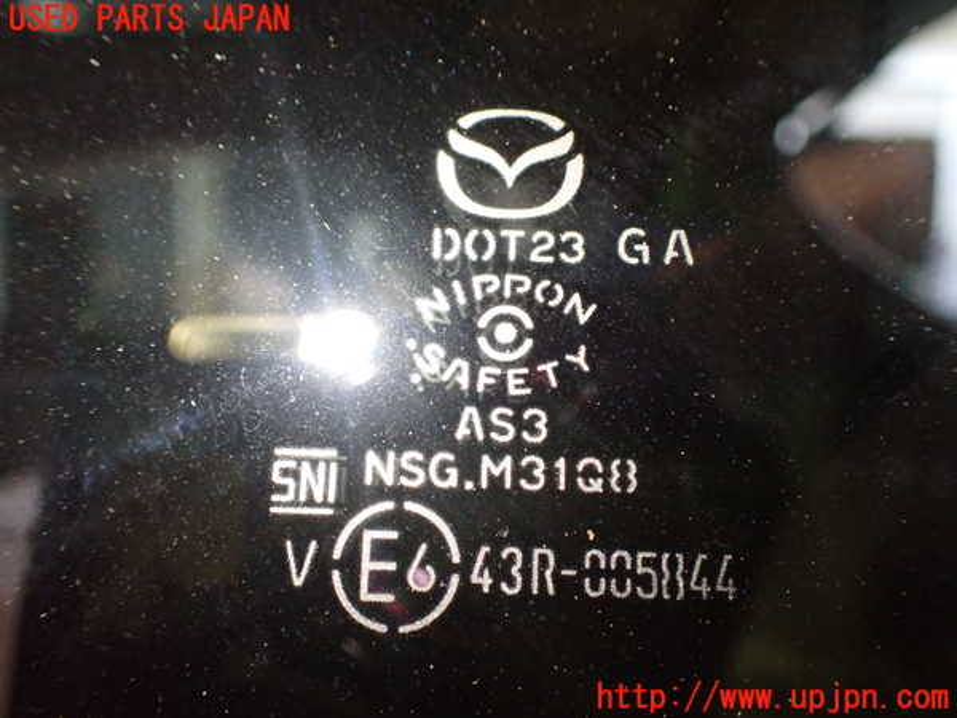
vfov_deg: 46.8
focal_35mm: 30
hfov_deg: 60.0
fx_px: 829
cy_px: 359
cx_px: 478
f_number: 2.3
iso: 800
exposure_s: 1/50
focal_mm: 5.4
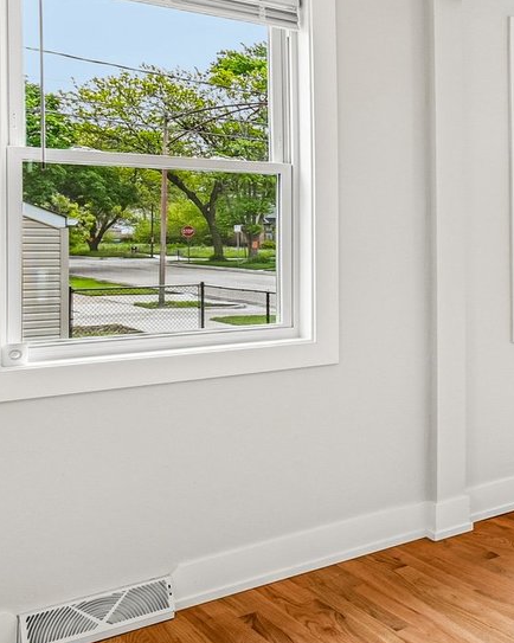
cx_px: 663
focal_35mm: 42
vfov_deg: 43.6
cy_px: 258
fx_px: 799
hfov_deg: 29.1
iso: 100
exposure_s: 1/80
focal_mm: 10
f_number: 8
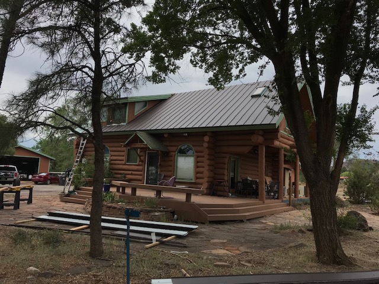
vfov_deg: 49.7
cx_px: 190
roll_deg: -3.3
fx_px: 307
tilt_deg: +6.3
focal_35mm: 28
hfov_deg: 63.4
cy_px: 142
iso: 20
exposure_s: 1/2128
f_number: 1.8
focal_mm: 3.99
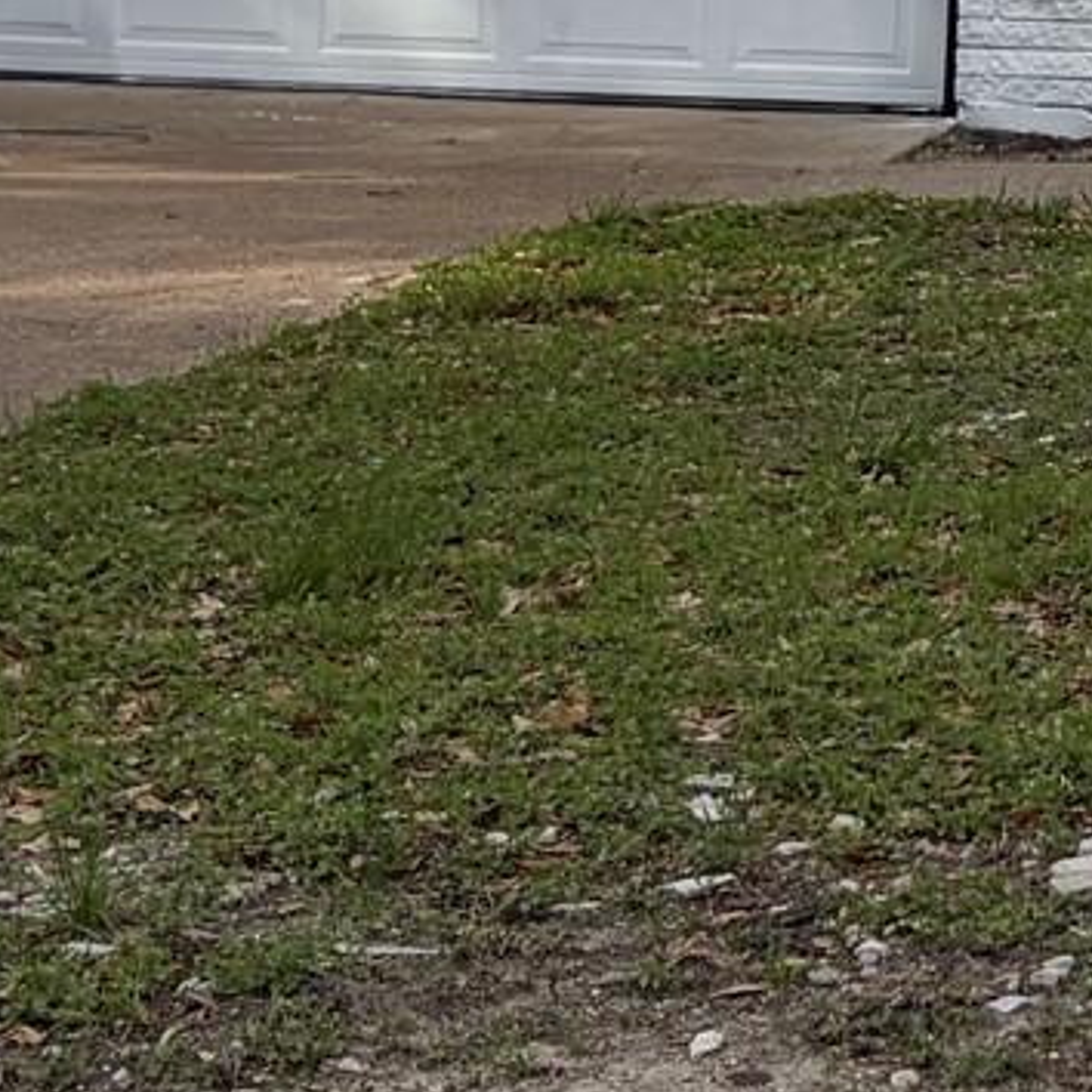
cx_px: 1798
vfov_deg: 12.7
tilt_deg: +2.5
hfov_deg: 12.3
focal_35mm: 133
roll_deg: -2.1
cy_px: -373
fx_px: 4747
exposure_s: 1/3125
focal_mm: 5.96
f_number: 1.6
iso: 50
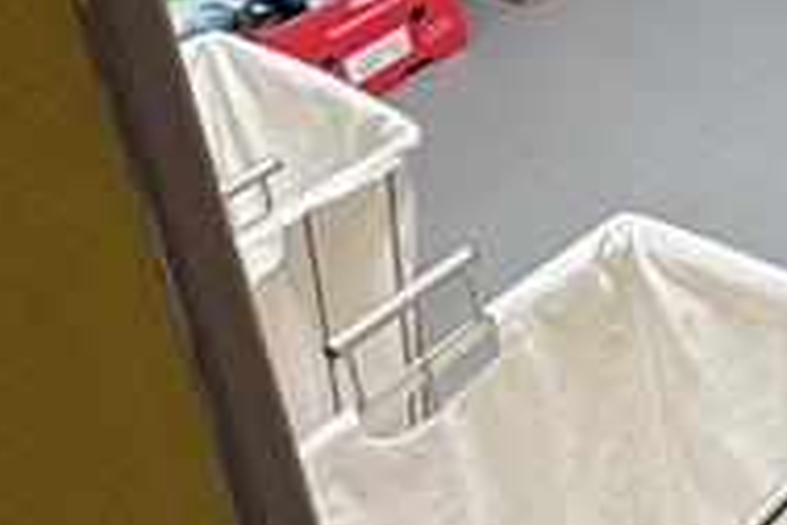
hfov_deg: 20.4
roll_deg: +4.4
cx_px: 1299
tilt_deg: -17.3
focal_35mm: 79
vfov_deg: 14.7
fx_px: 1727
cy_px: -475
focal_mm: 2.22
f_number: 2.2
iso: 160
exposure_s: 1/120
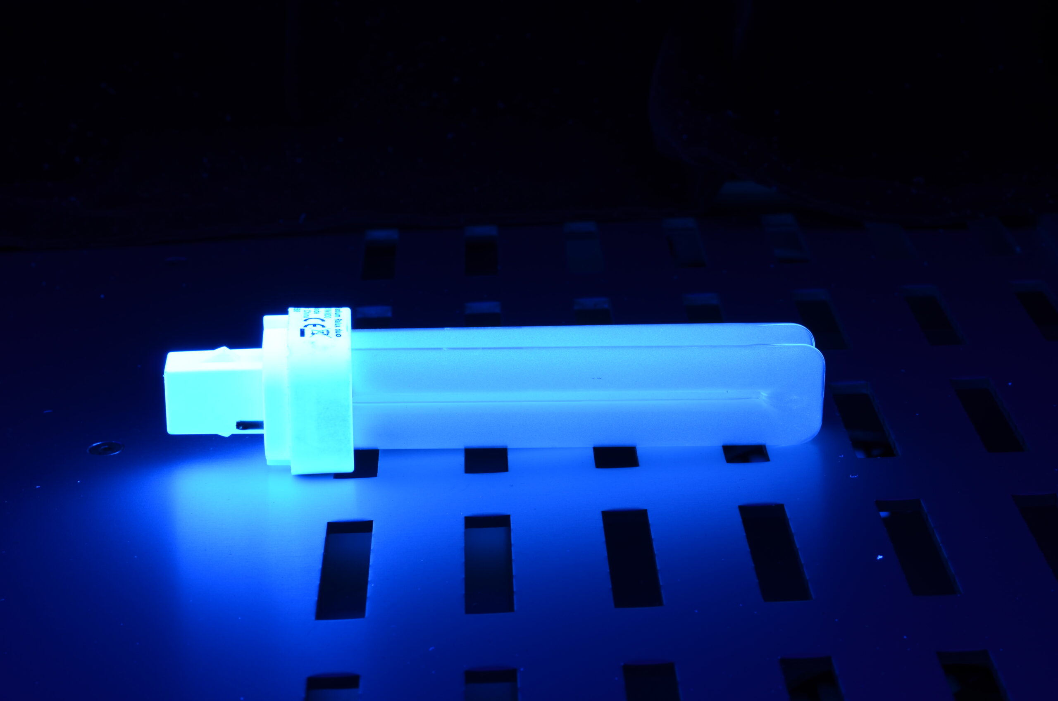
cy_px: 350
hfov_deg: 27.0
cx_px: 529
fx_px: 2200
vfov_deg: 18.1
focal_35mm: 75
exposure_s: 8
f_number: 13
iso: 100
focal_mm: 50
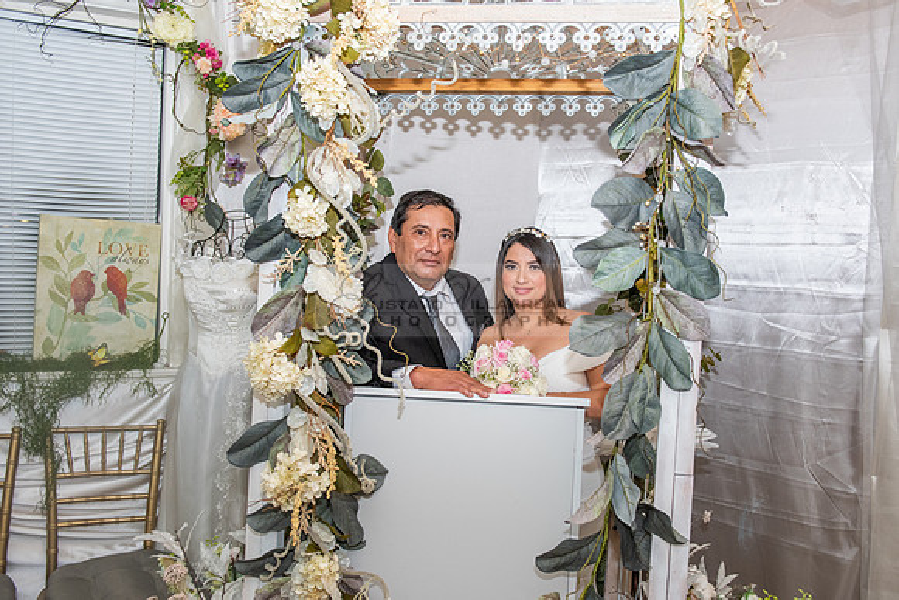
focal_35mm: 32
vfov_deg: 40.7
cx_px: 480
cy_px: 302
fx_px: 809
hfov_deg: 58.0
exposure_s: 1/125
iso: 1600
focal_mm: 29
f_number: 4.5
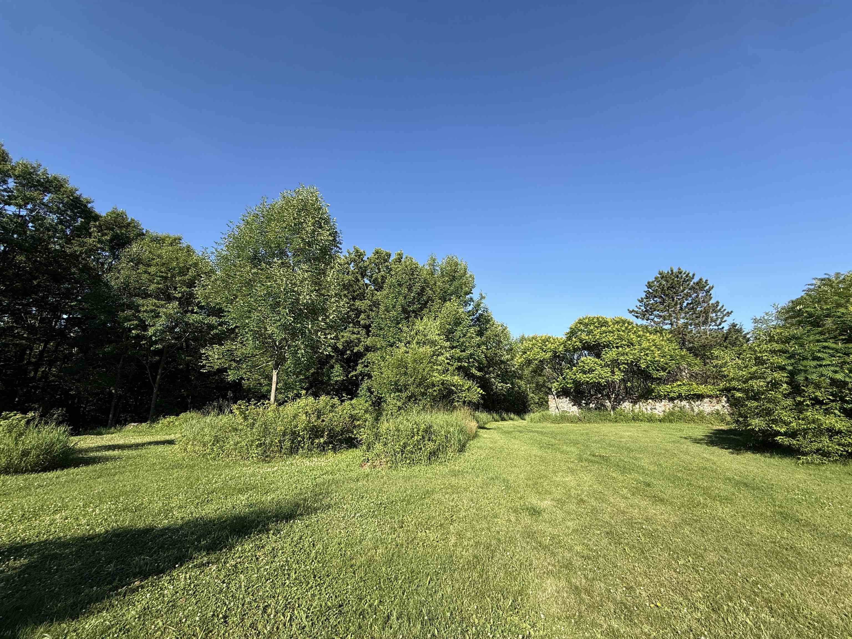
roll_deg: -0.2
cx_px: 426
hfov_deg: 102.1
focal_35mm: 14
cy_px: 320
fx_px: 345
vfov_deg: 85.7
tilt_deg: +12.0
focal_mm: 2.22
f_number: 2.2
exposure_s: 1/1105
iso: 50
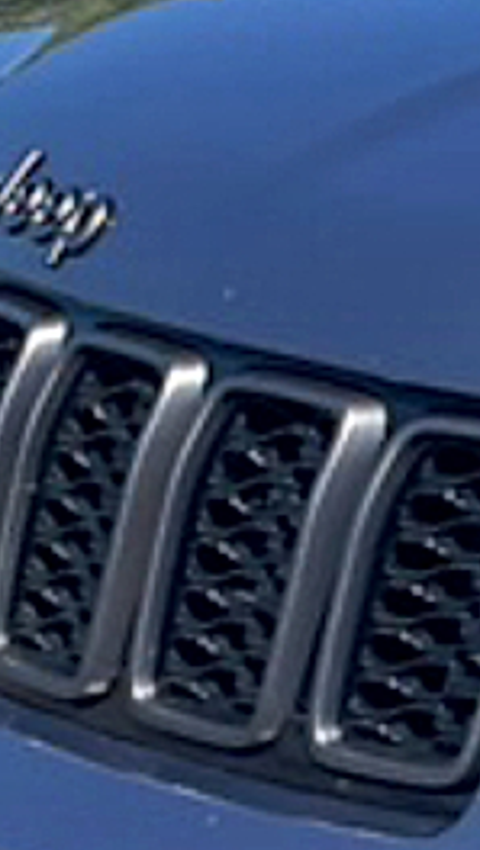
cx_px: 2026
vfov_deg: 12.1
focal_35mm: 178
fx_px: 4017
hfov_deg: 5.7
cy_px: 525
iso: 32
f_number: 1.6
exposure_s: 1/1825
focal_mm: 4.2
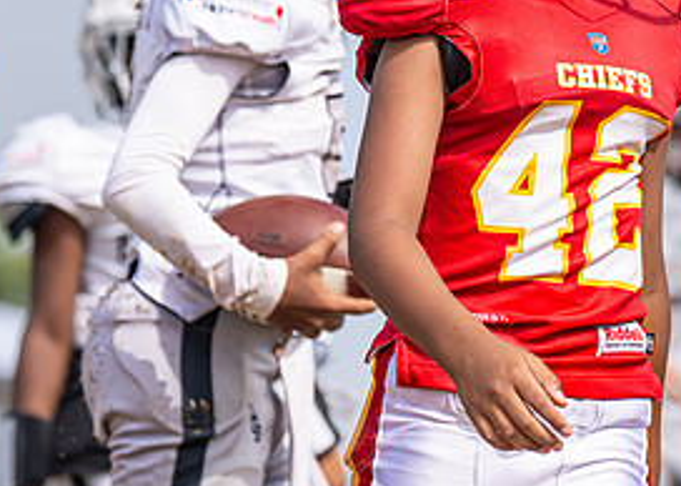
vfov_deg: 4.3
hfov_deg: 6.0
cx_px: 565
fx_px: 6476
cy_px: -77
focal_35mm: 335
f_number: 2.8
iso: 160
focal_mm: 116
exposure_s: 1/4000
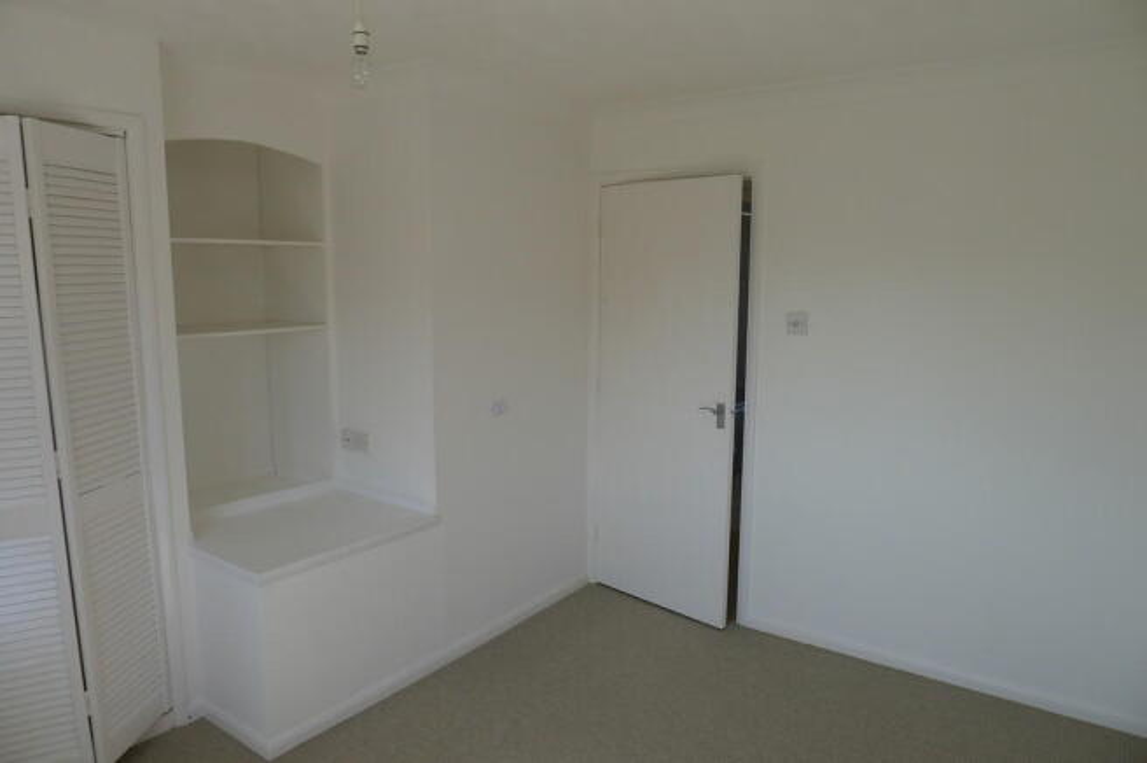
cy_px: 382
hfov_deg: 73.8
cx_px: 574
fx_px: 764
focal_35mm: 24
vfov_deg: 53.0
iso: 80
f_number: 2.8
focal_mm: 5.1
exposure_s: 1/160
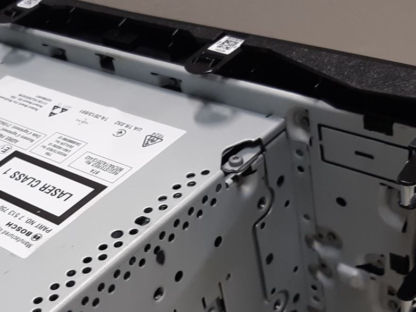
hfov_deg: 28.0
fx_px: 817
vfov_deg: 21.3
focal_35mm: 68
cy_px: 249
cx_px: 85
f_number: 1.7
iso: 100
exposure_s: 1/50
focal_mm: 3.93
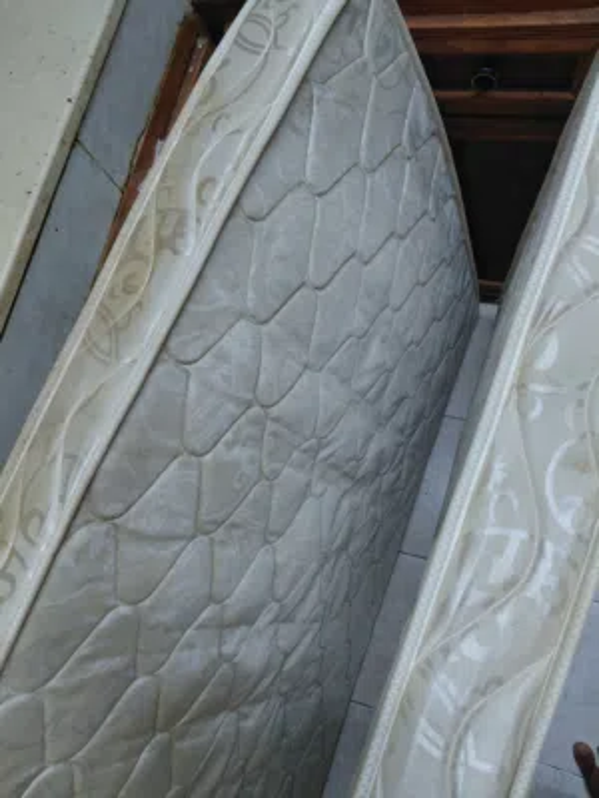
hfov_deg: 54.9
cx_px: 300
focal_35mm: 25
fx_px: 577
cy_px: 399
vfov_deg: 69.4
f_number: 1.8
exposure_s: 1/50.1
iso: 250
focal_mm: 4.69
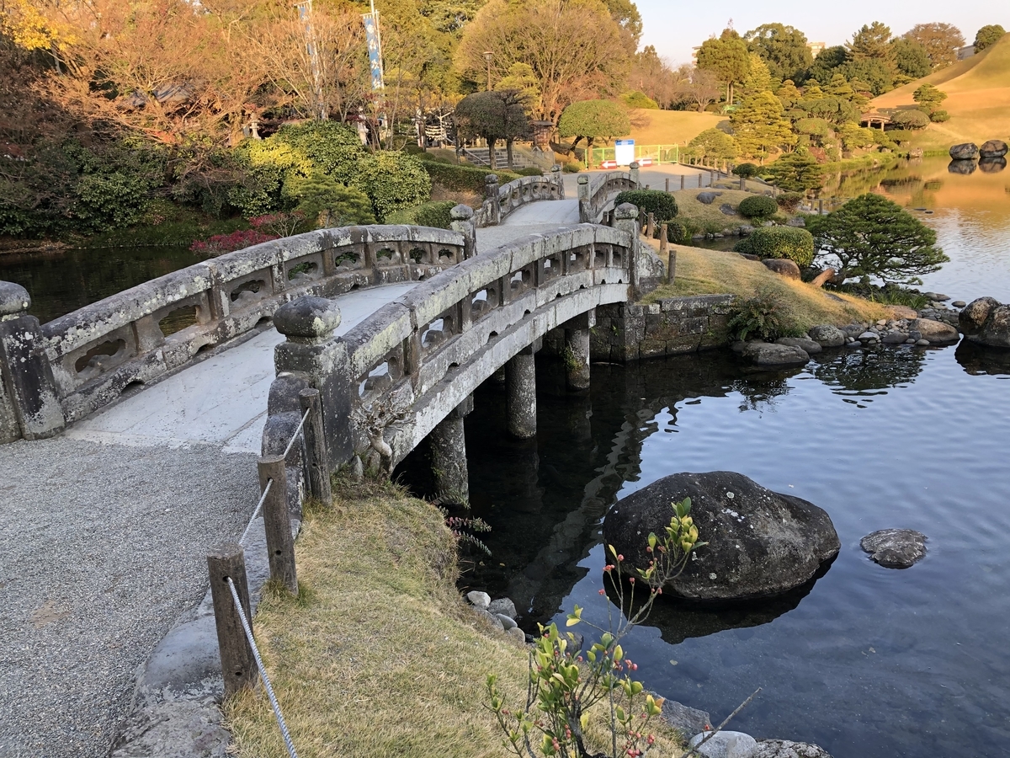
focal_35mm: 28
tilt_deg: -15.6
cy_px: 379
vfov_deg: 49.7
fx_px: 817
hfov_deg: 63.4
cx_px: 505
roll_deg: +3.9
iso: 20
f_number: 1.8
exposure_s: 1/130
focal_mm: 3.99
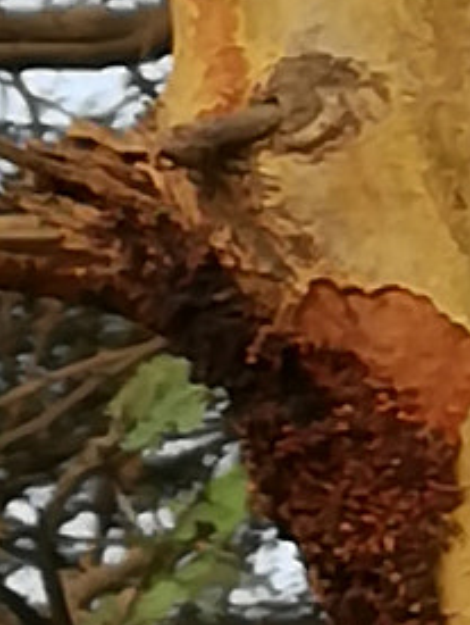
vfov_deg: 11.1
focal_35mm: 151
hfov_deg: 9.7
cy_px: -852
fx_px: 2727
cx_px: 597
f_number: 2.2
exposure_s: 1/338
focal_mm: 3.83
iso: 50
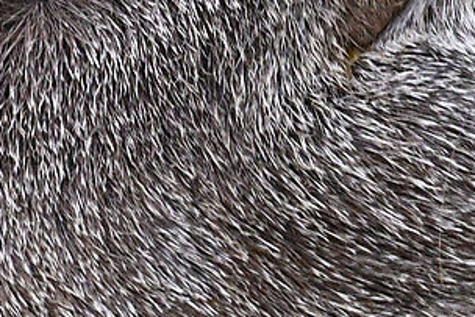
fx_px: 62450
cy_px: 62
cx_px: 505
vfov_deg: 0.3
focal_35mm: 4731
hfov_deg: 0.4
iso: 5000
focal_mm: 600
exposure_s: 1/640
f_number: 6.3
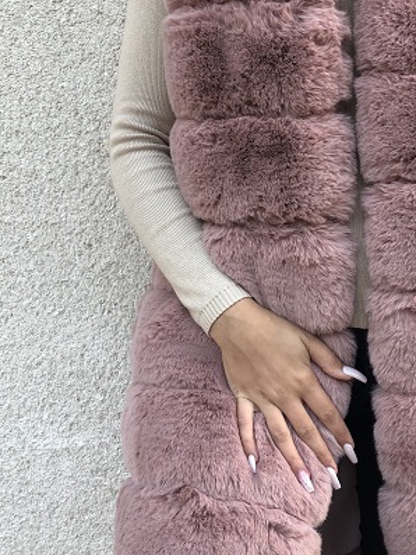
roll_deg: -0.4
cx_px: 297
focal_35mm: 54
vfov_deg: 35.5
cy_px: 248
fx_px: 866
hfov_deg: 26.8
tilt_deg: -6.4
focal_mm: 3.99
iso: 25
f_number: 1.8
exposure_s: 1/40
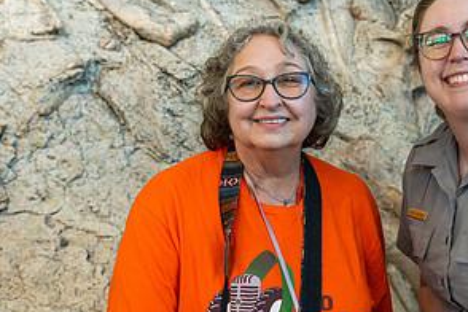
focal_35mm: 73
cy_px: 176
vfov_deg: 18.7
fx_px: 949
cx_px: 409
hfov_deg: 26.9
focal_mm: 37
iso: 1600
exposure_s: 1/160
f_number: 4
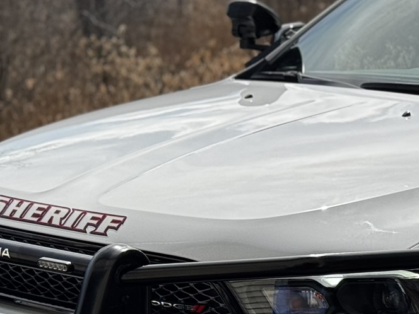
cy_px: 264
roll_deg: -0.6
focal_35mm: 148
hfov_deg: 12.9
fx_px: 1791
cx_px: 558
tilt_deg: -12.7
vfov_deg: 10.0
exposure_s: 1/4608
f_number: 1.78
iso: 64
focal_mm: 6.76
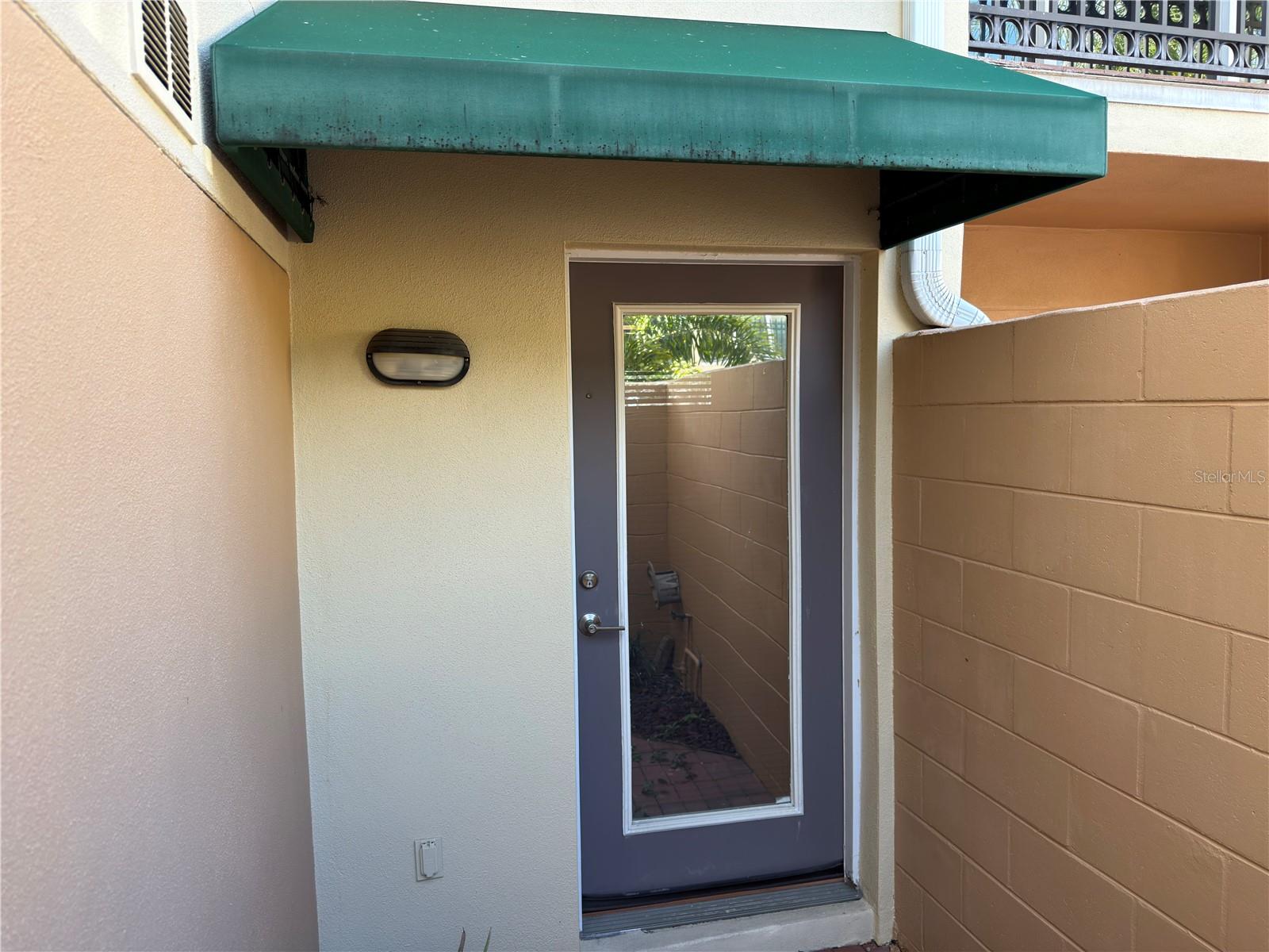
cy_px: 476
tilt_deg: -5.2
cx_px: 634
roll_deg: +2.0
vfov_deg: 56.8
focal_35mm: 24
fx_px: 880
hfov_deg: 71.6
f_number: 1.78
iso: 64
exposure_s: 1/228
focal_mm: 6.76
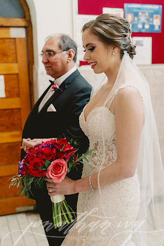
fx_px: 314
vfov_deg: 42.7
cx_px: 82
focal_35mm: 46
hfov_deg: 29.2
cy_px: 123
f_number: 2.8
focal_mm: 46
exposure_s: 1/60
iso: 1600
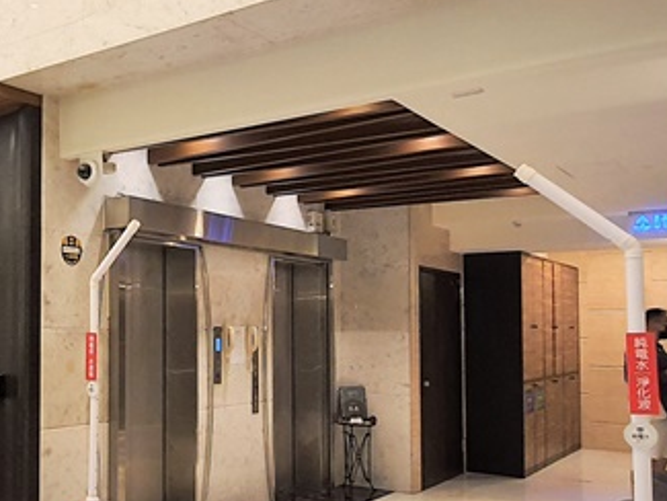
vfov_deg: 35.8
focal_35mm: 40
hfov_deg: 42.9
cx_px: 70
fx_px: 771
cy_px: 304
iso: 160
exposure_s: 1/30
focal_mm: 1.74
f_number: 2.2
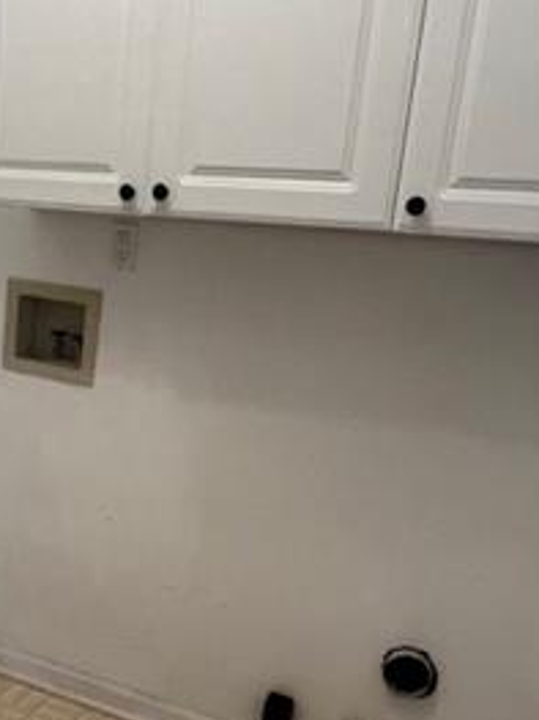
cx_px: 74
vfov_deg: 48.7
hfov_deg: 35.8
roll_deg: -4.2
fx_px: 790
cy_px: 433
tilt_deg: -15.2
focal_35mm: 38
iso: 160
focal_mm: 1.57
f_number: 1.8
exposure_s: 1/120
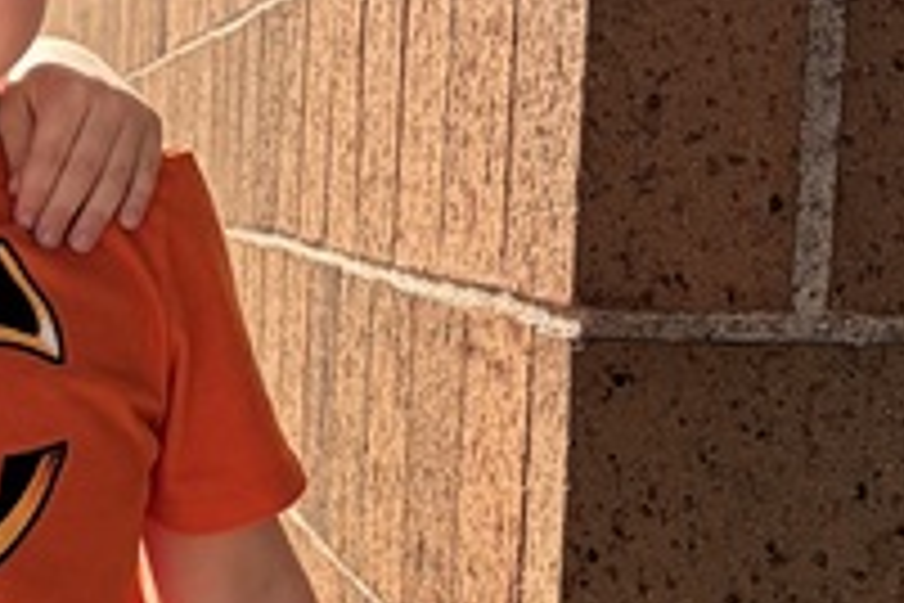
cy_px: 490
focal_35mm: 138
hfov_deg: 14.3
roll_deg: -2.4
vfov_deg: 9.9
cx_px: -270
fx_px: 3465
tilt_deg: -4.6
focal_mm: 5.96
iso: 64
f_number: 1.6
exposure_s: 1/4608
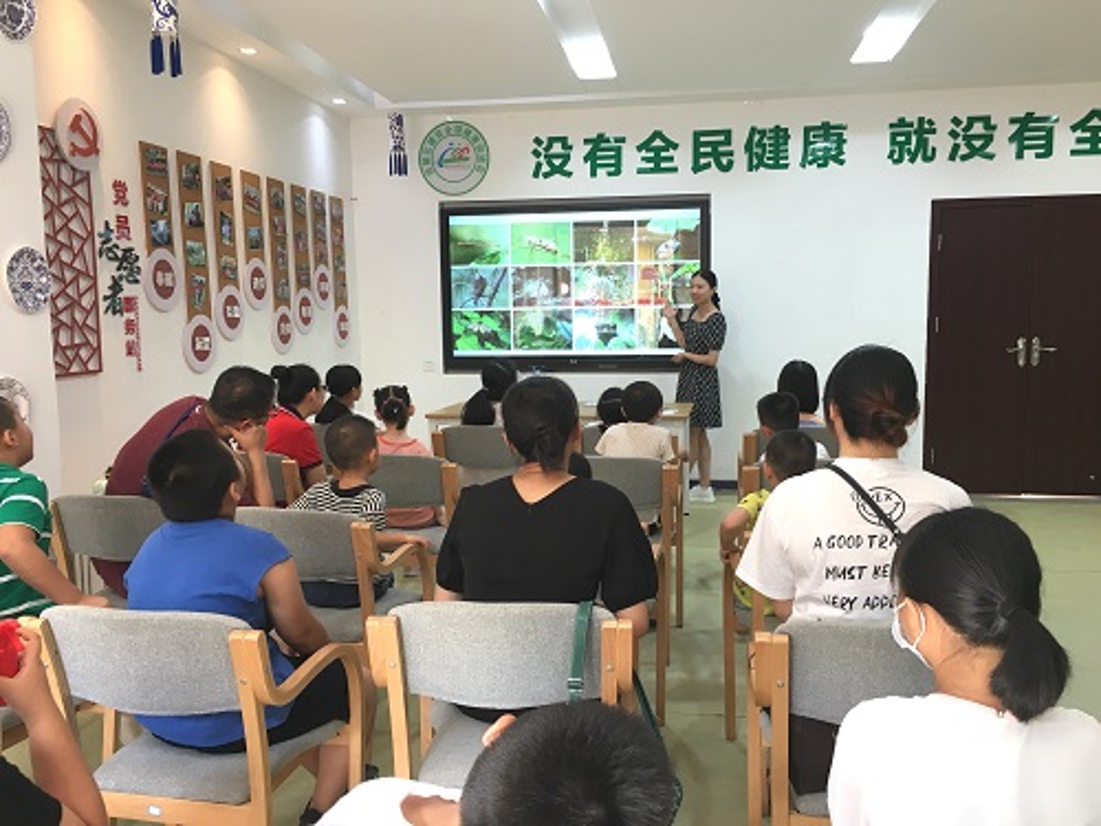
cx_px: 550
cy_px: 413
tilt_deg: -4.5
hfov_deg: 61.7
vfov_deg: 48.2
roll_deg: +1.4
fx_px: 922
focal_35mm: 29
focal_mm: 4.15
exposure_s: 1/33
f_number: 2.2
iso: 64
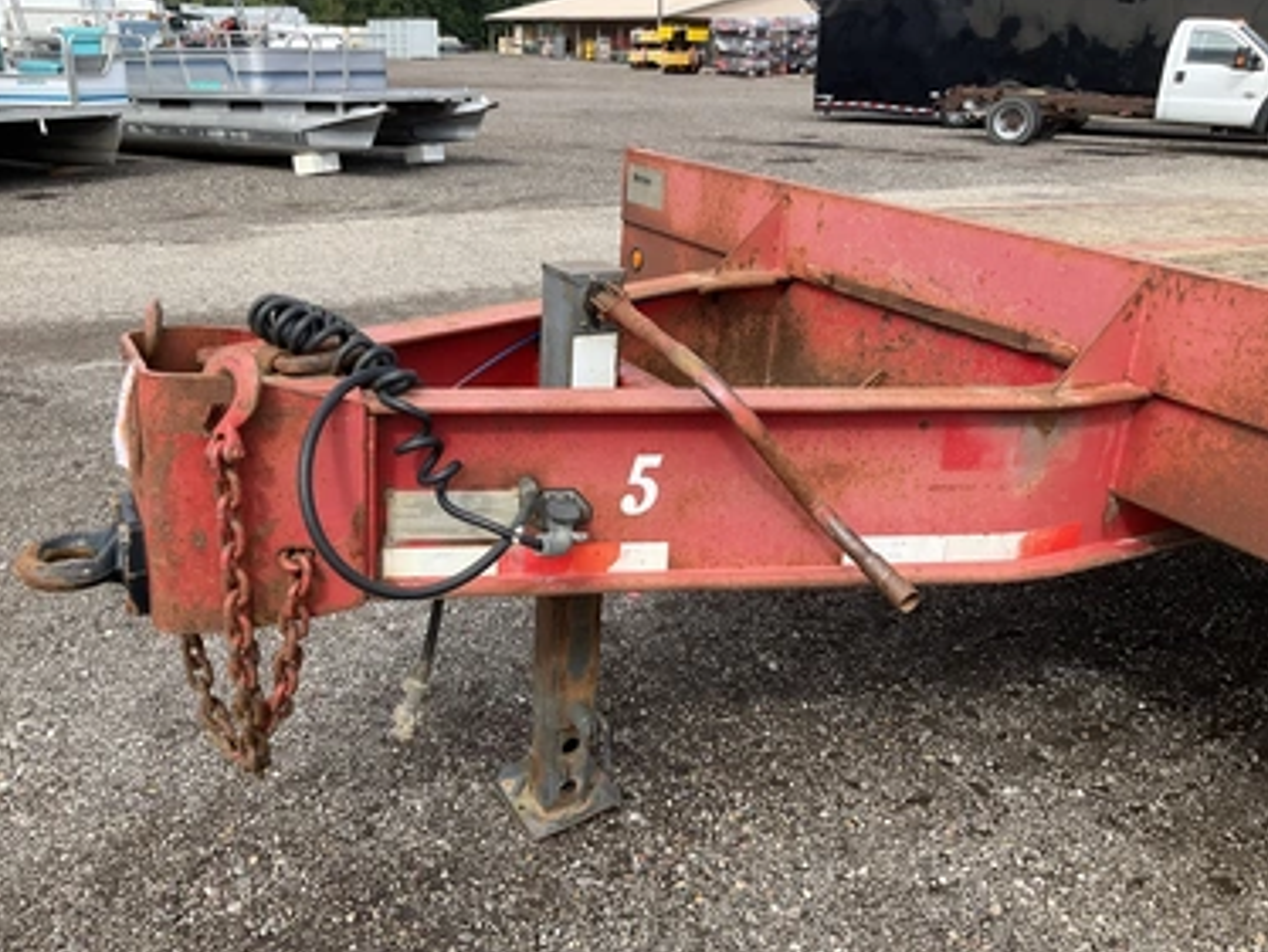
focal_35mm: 31
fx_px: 1136
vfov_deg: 45.5
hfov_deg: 58.3
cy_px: 468
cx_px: 593
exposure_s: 1/855
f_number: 1.8
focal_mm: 3
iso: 25
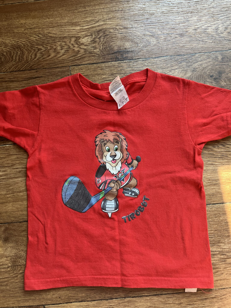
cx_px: 116
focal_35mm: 28
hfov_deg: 49.7
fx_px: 249
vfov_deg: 63.4
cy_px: 154
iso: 64
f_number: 1.8
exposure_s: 1/121
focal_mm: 3.99
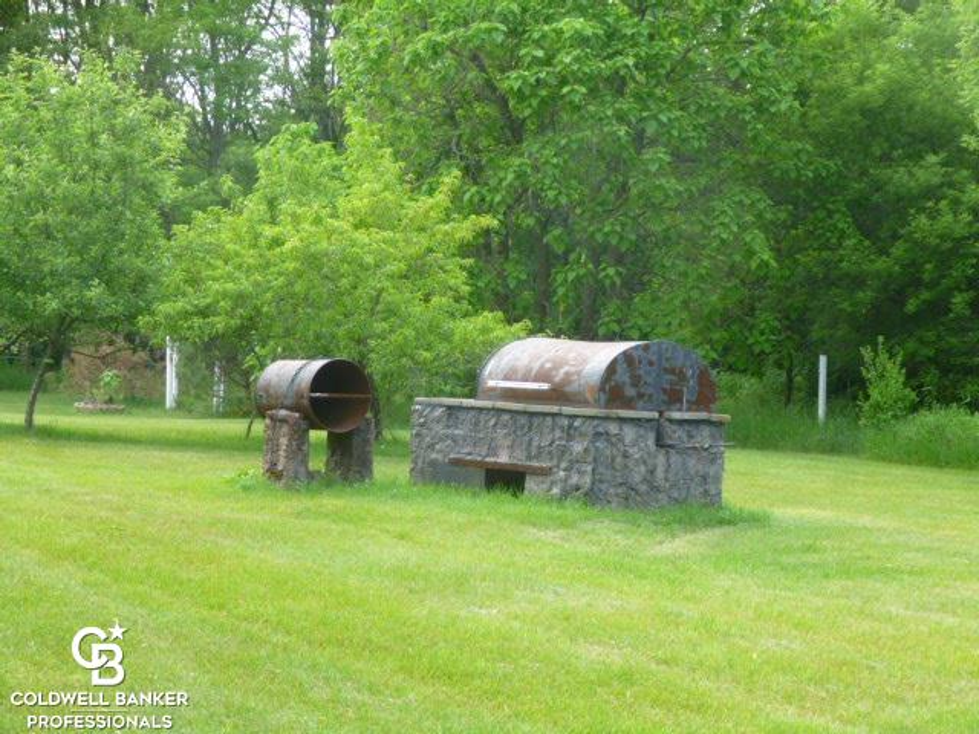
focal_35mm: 69
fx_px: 1951
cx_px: 490
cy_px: 367
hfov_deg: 28.2
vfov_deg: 21.3
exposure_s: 1/160
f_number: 4.6
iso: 250
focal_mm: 12.3
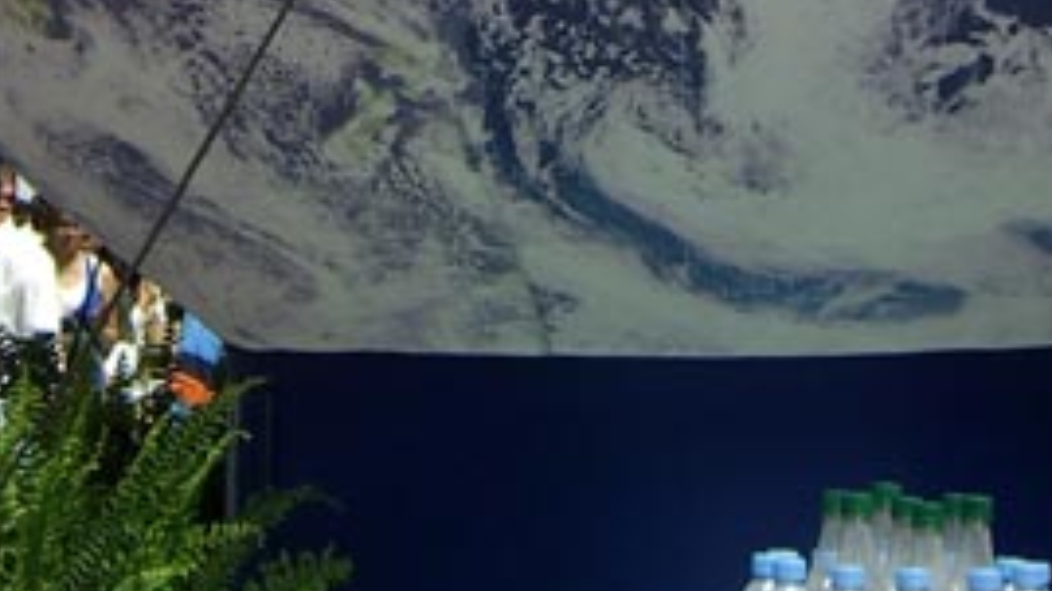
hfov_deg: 17.4
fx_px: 3429
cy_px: -438
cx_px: 548
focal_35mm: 123
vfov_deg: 9.4
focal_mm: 7.9
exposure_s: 1/200
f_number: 4
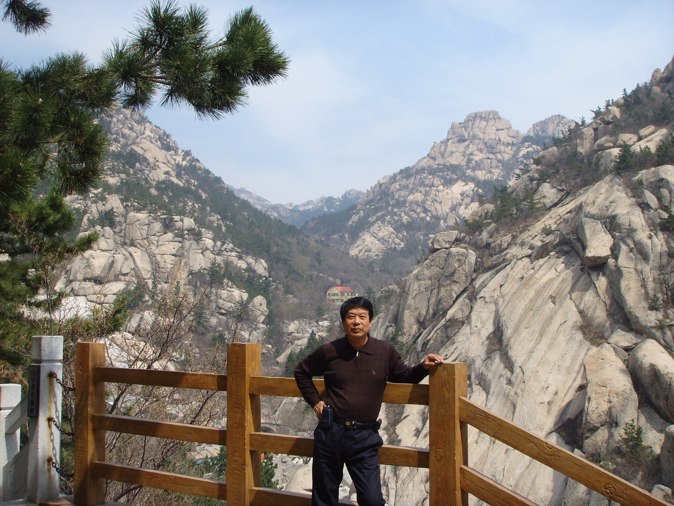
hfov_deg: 47.9
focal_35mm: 39
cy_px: 253
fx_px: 759
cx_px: 337
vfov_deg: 36.8
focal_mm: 6.6
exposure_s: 1/350
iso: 50
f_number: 6.3
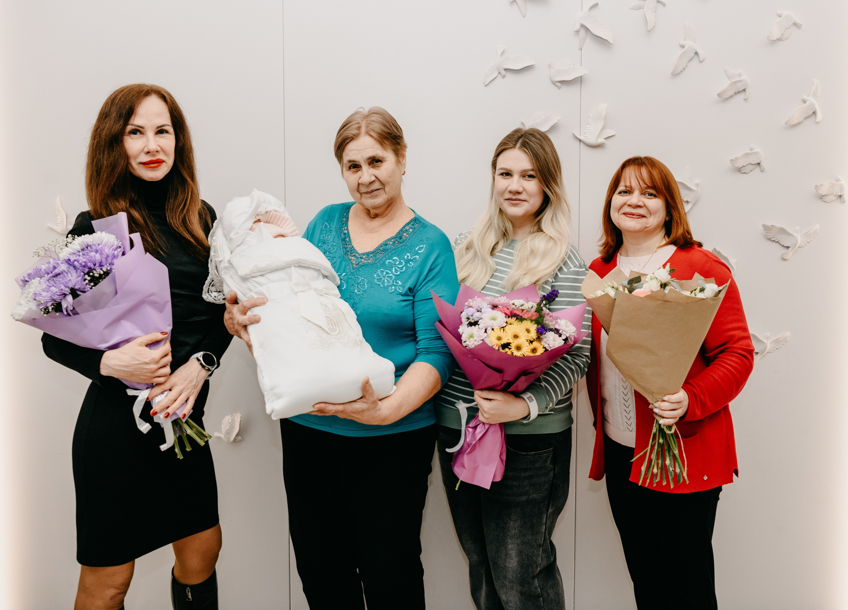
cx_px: 456
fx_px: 966
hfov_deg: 47.4
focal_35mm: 40
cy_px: 269
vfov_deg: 35.0
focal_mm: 34
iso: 320
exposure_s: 1/160
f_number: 4.5
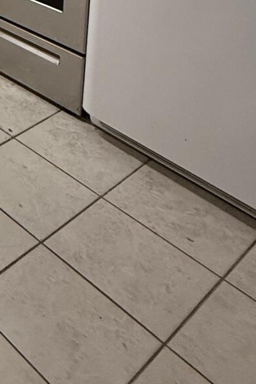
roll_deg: +0.9
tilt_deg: -7.7
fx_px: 533
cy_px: -163
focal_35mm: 50
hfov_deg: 19.0
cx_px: -230
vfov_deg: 28.7
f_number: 2.2
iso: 250
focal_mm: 2.22
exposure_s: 1/120
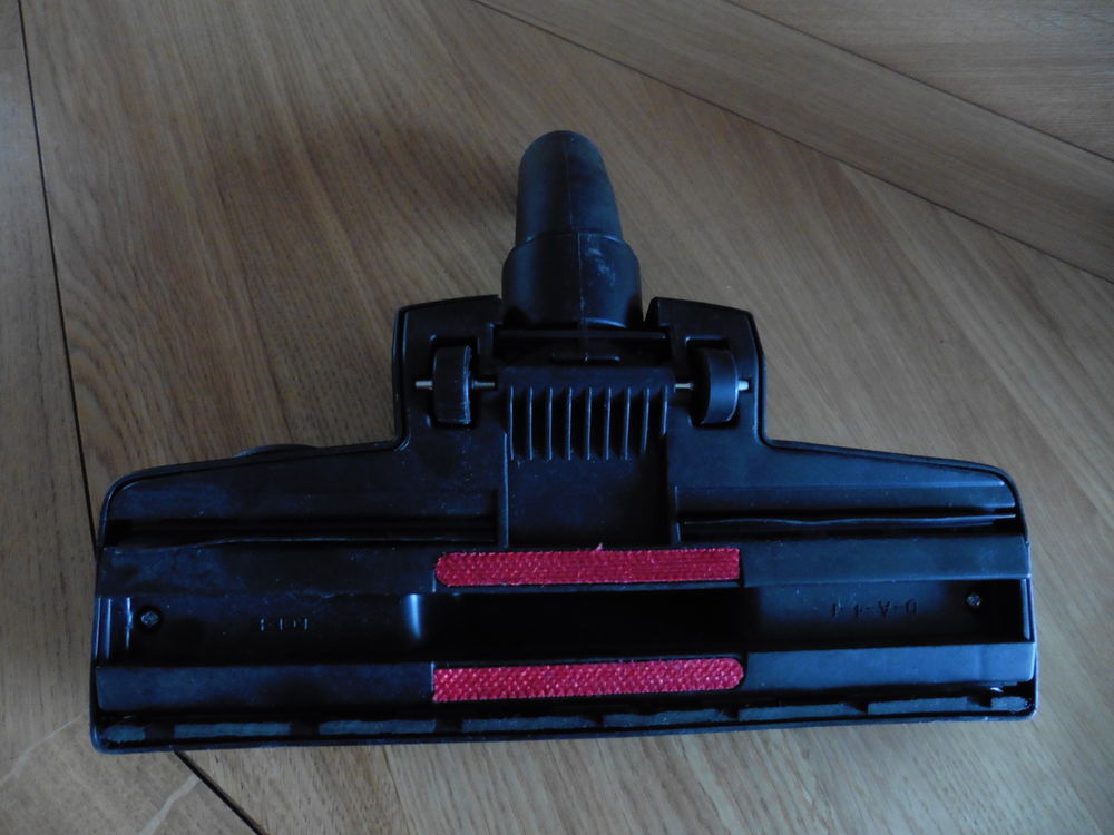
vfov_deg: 56.8
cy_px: 418
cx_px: 557
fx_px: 772
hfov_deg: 71.6
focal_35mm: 24
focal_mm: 4.3
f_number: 3.3
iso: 400
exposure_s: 1/6
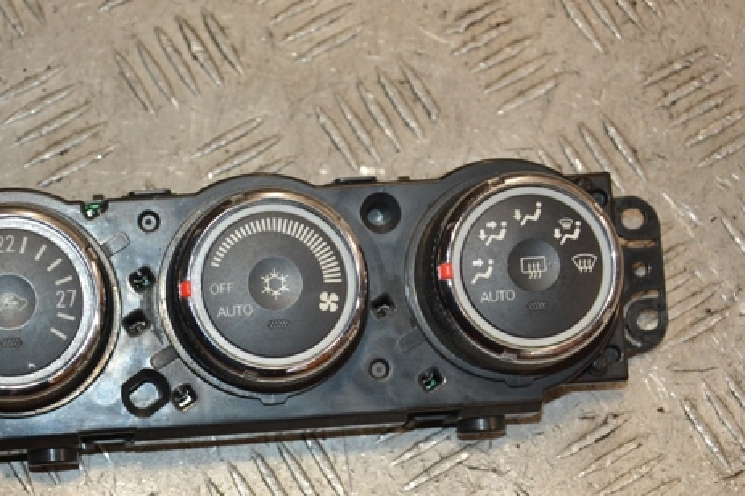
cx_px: 243
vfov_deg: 15.7
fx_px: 1799
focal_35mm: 87
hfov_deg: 23.3
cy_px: 304
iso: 800
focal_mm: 42
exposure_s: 1/200
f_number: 5.6
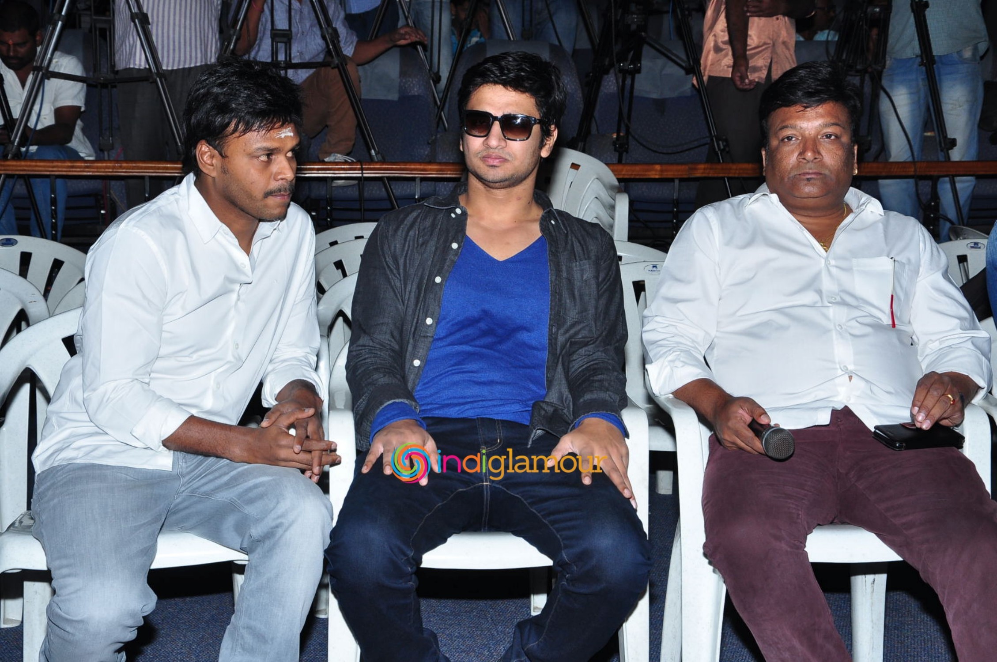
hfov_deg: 29.9
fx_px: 1867
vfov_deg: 20.1
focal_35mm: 68
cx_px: 498
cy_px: 331
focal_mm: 45
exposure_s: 1/125
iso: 400
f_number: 8
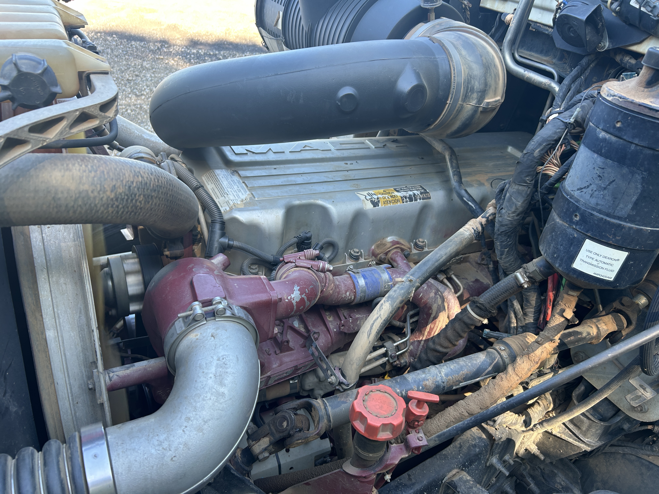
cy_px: 247
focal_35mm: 26
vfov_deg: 53.1
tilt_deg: -32.3
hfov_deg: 67.3
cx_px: 330
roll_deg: -5.2
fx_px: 495
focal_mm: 5.7
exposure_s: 1/121
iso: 40
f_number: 1.5
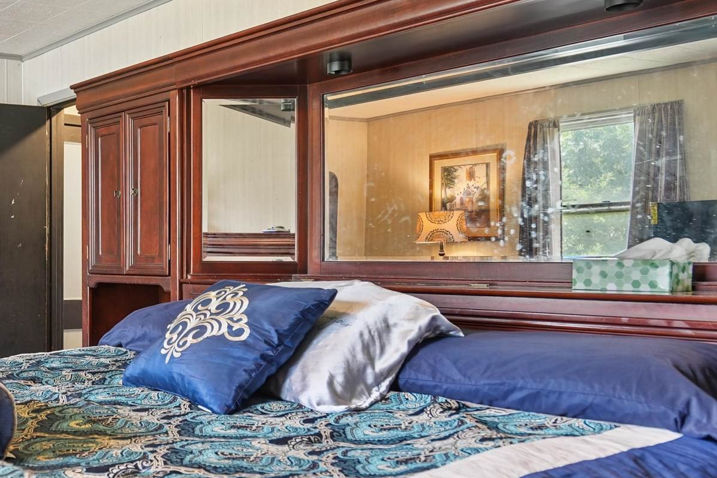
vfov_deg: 32.6
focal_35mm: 41
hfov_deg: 41.9
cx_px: 20
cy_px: 277
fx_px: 816
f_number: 4
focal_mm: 16
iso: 400
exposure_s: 1/15
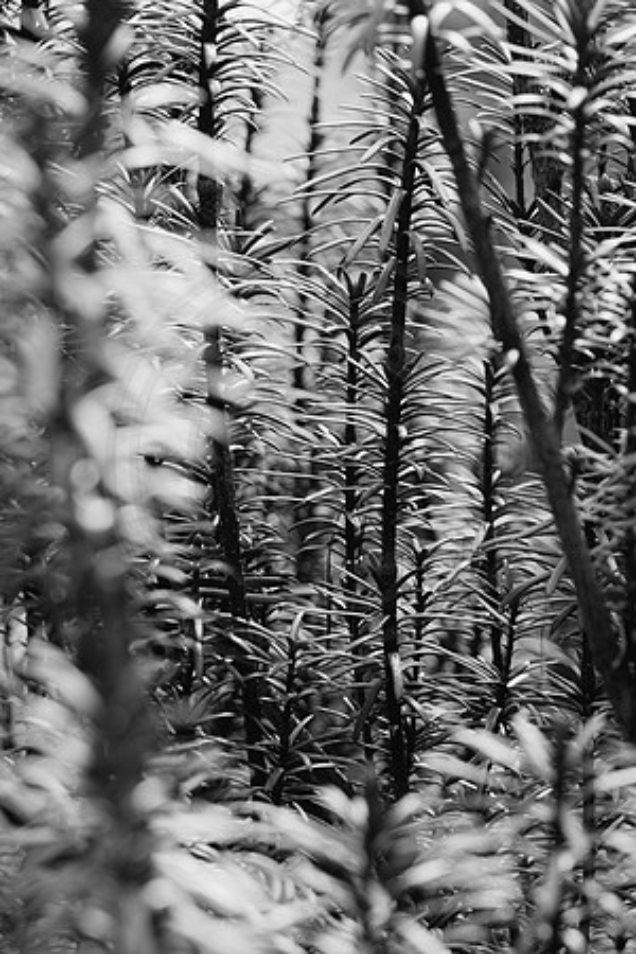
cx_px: 462
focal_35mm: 202
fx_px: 5364
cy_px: 477
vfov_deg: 10.2
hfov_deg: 6.8
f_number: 8
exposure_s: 1/50
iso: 200
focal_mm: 135
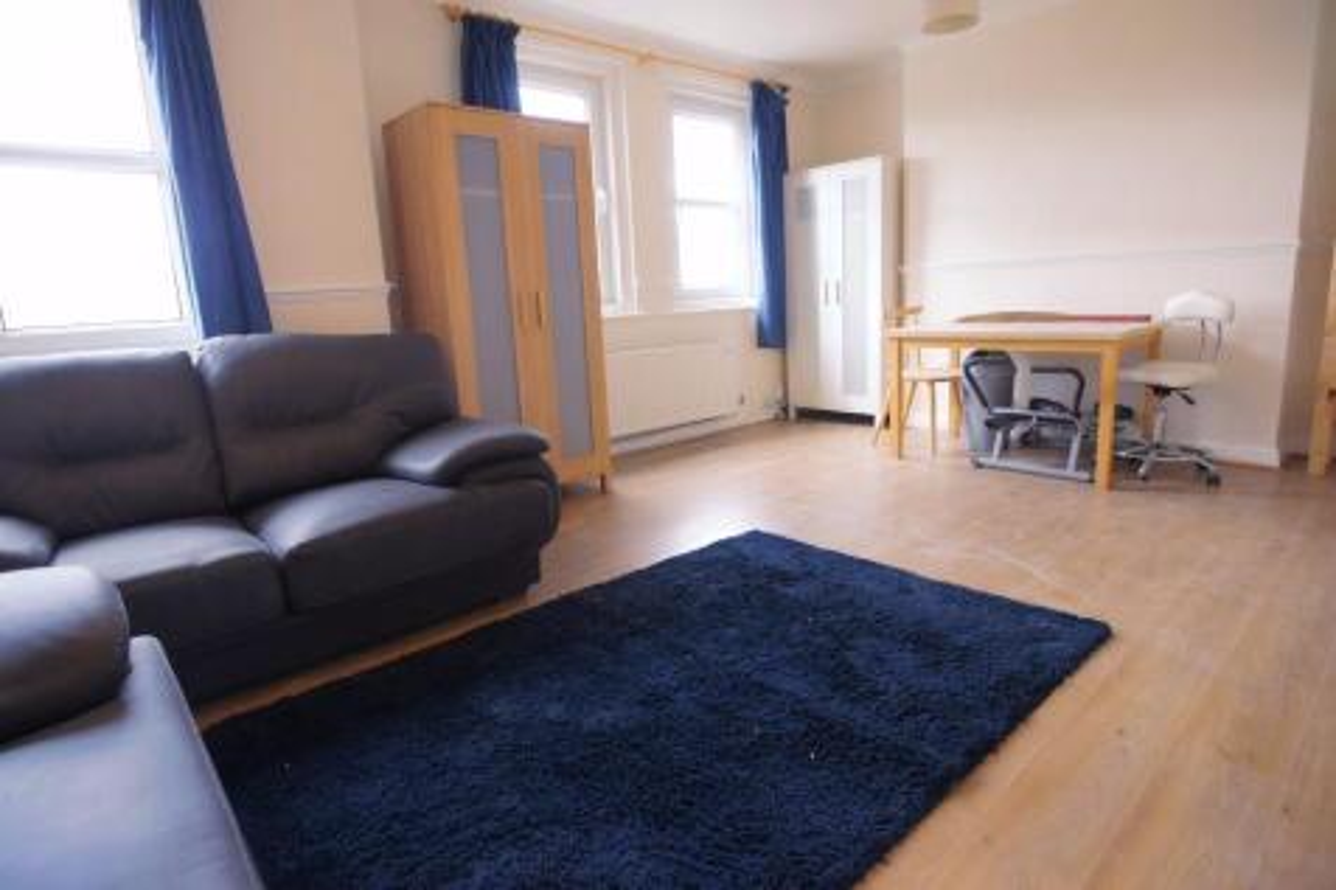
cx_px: 668
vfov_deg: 67.3
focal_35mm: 18
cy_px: 445
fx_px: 668
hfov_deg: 90.0
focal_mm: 12
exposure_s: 1/250
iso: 1600
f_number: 2.8
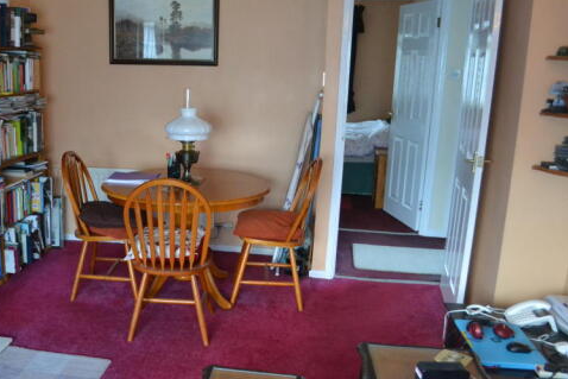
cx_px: 181
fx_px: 584
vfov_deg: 35.9
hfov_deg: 50.8
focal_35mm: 37
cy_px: 220
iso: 3200
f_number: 3.5
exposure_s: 1/50
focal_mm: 18
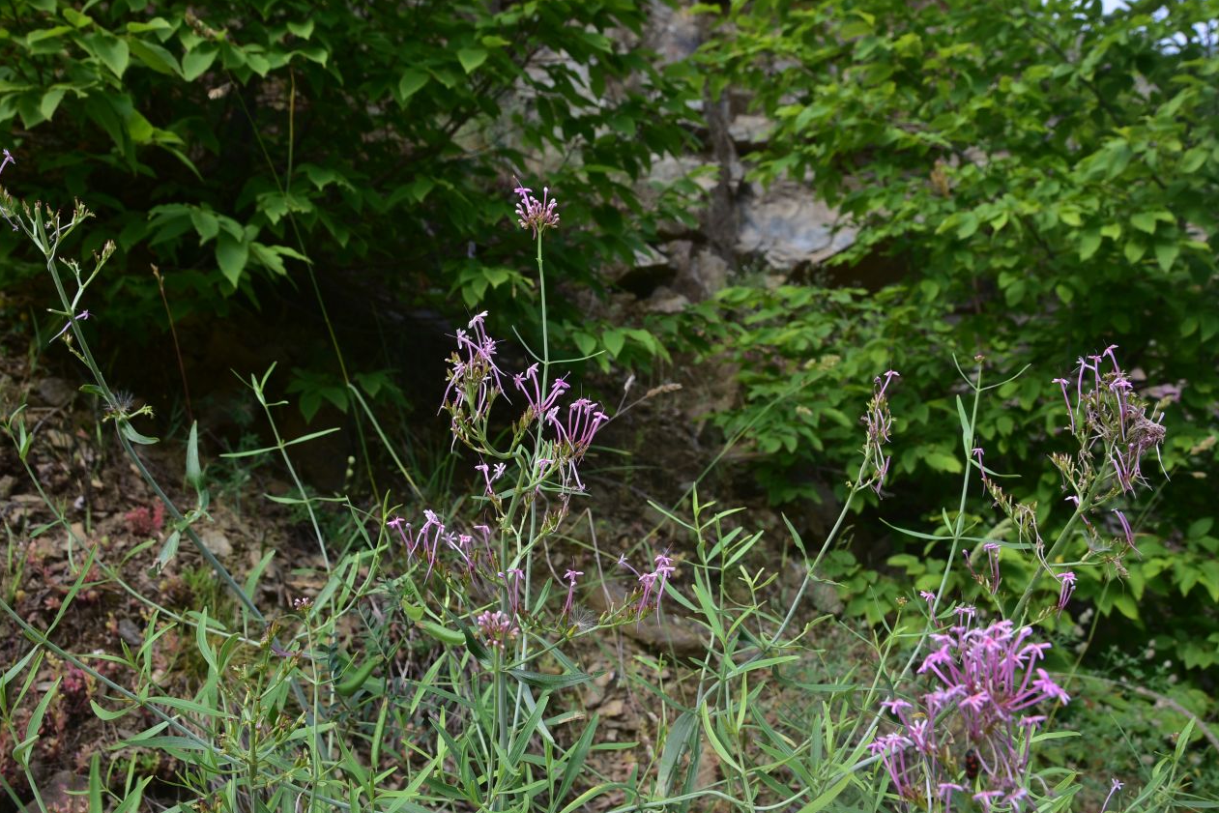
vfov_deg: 40.0
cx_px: 625
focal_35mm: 33
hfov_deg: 57.2
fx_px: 1117
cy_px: 410
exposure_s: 1/125
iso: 320
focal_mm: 32
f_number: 13
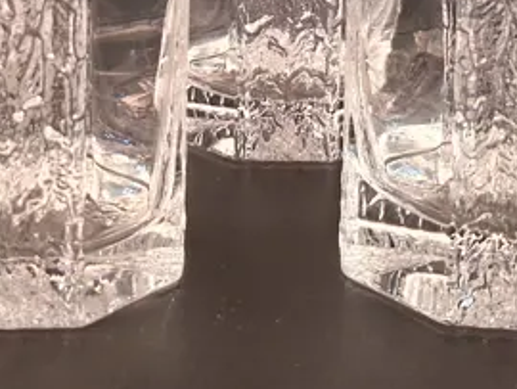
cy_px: -52
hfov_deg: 24.4
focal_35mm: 80
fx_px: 1196
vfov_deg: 17.7
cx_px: 253
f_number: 1.8
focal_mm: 4
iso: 500
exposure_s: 1/50
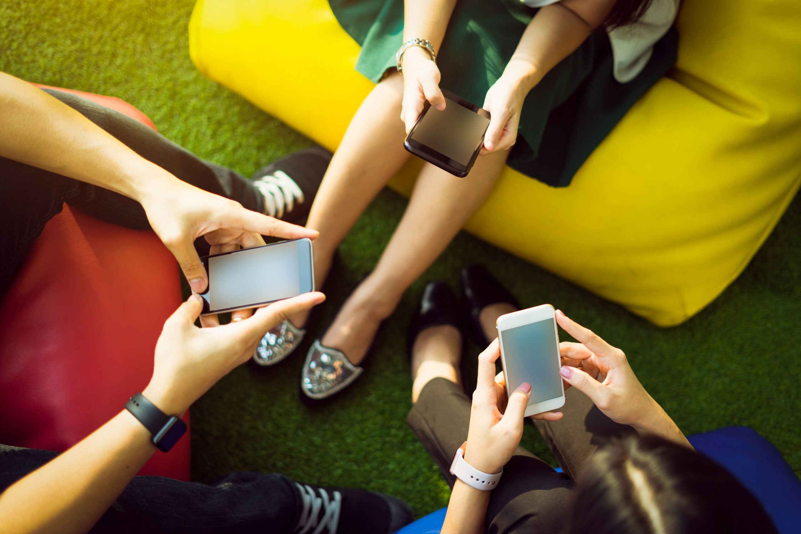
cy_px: 267
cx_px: 400
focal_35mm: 50
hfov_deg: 39.6
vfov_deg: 27.0
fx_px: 1112
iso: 100
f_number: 1.8
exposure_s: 1/400
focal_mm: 50
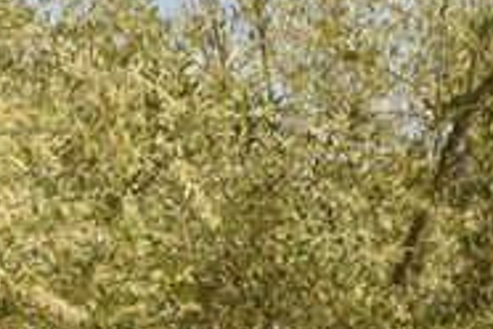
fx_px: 2711
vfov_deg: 6.8
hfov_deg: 10.4
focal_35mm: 198
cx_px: 180
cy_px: 617
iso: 100
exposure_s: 1/200
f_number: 9
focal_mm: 24
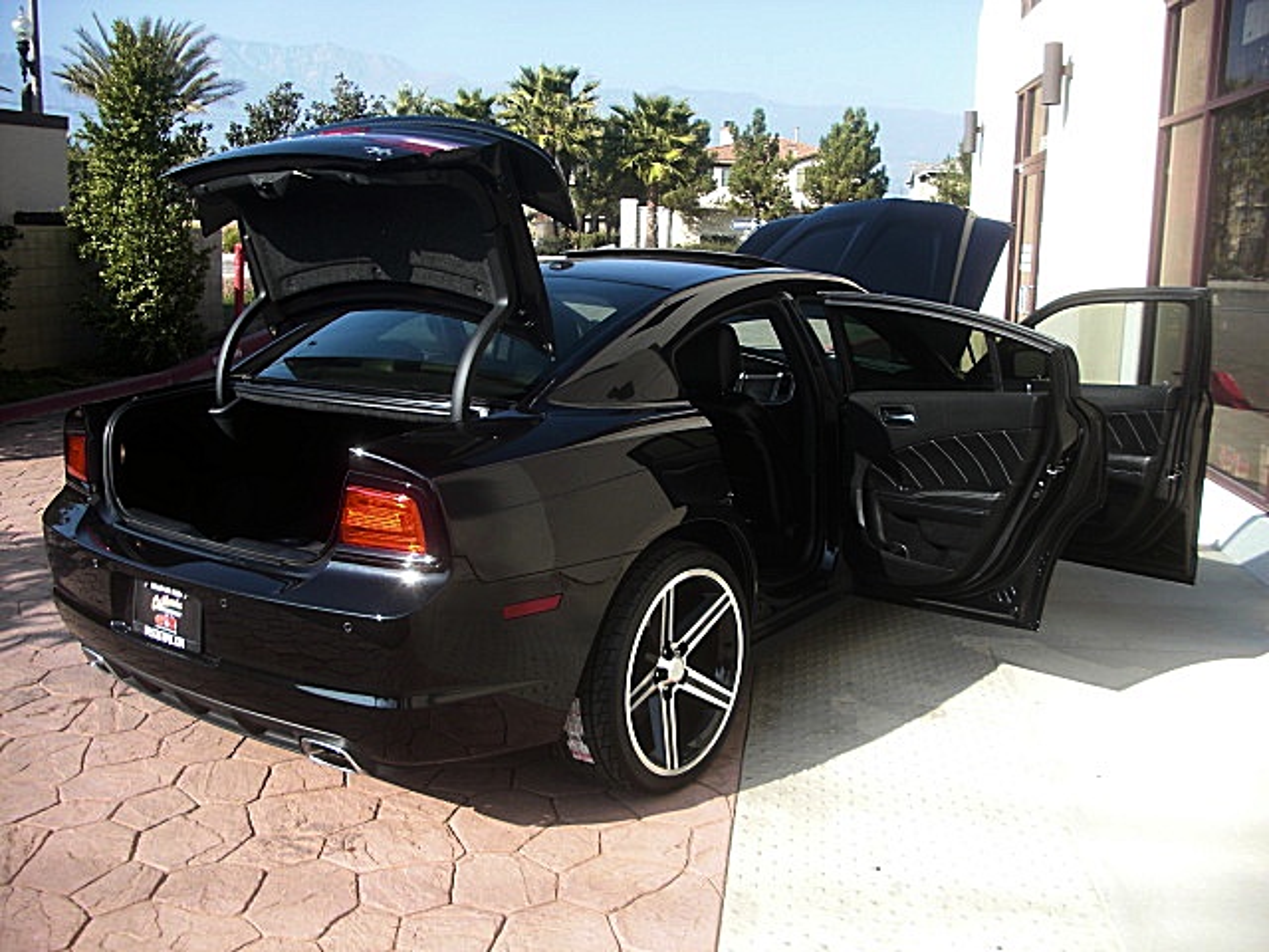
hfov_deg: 51.4
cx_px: 634
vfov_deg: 39.7
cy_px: 476
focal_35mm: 36
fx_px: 1320
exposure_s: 1/320
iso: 50
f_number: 2.8
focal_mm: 6.3
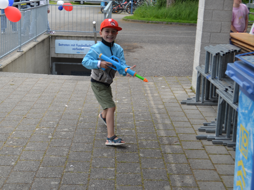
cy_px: 96
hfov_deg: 36.2
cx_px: 120
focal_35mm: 53
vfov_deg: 27.5
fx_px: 389
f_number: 5.6
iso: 100
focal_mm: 32
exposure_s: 1/125
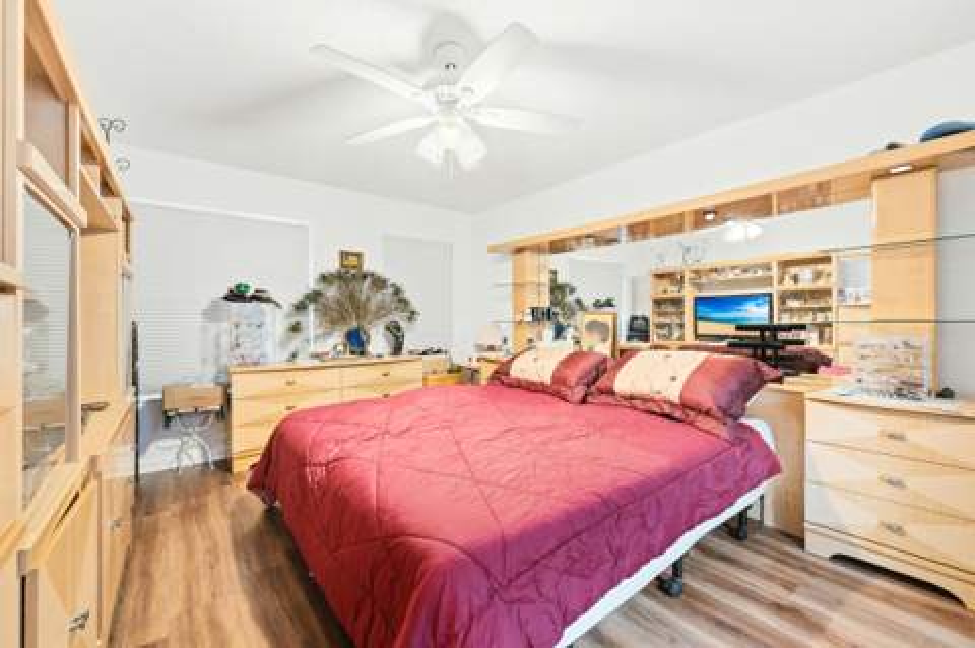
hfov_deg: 104.3
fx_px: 379
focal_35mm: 14
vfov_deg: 81.1
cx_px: 488
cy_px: 324
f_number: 9
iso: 250
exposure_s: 2.5
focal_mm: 14
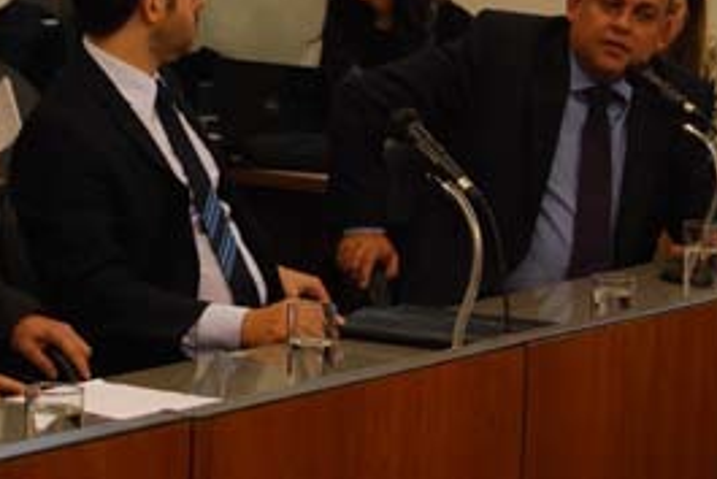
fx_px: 3107
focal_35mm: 156
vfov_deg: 8.8
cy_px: 85
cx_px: 133
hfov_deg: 13.1
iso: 800
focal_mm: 55
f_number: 7.1
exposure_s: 1/60
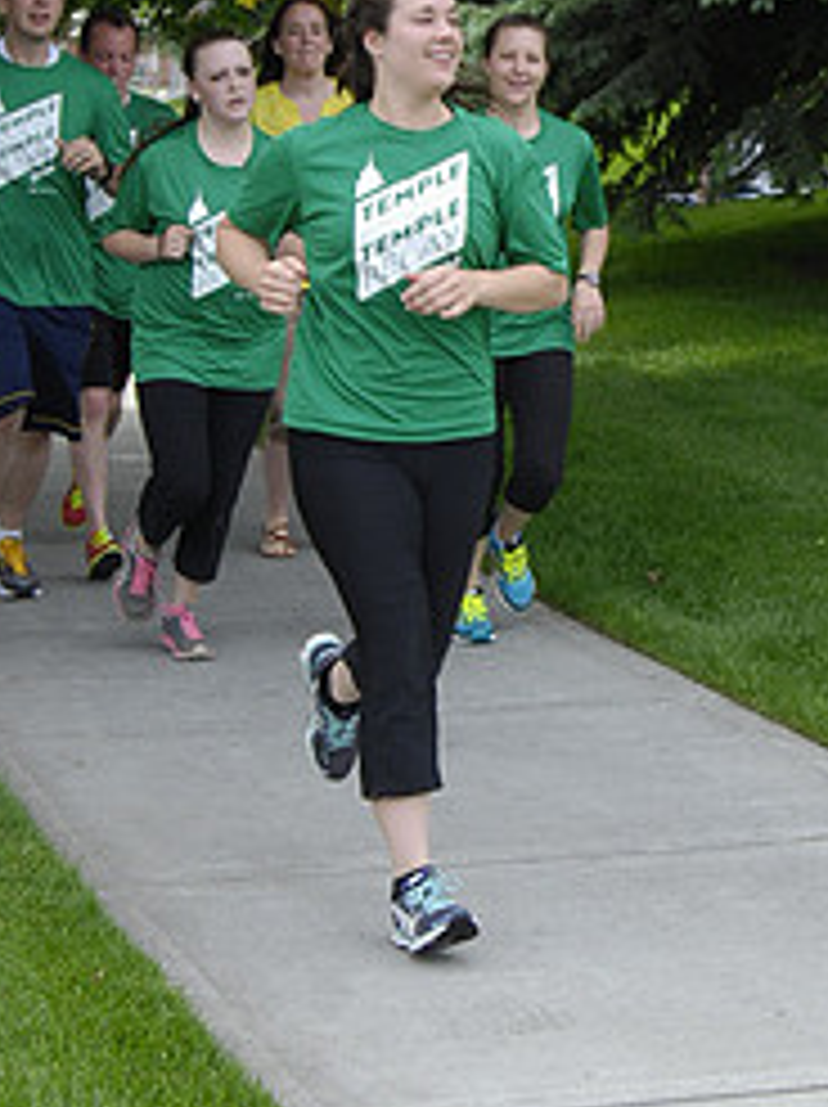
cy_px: 396
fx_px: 3482
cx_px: 693
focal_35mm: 109
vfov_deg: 18.0
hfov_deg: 13.5
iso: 400
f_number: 8
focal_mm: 32
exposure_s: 1/400
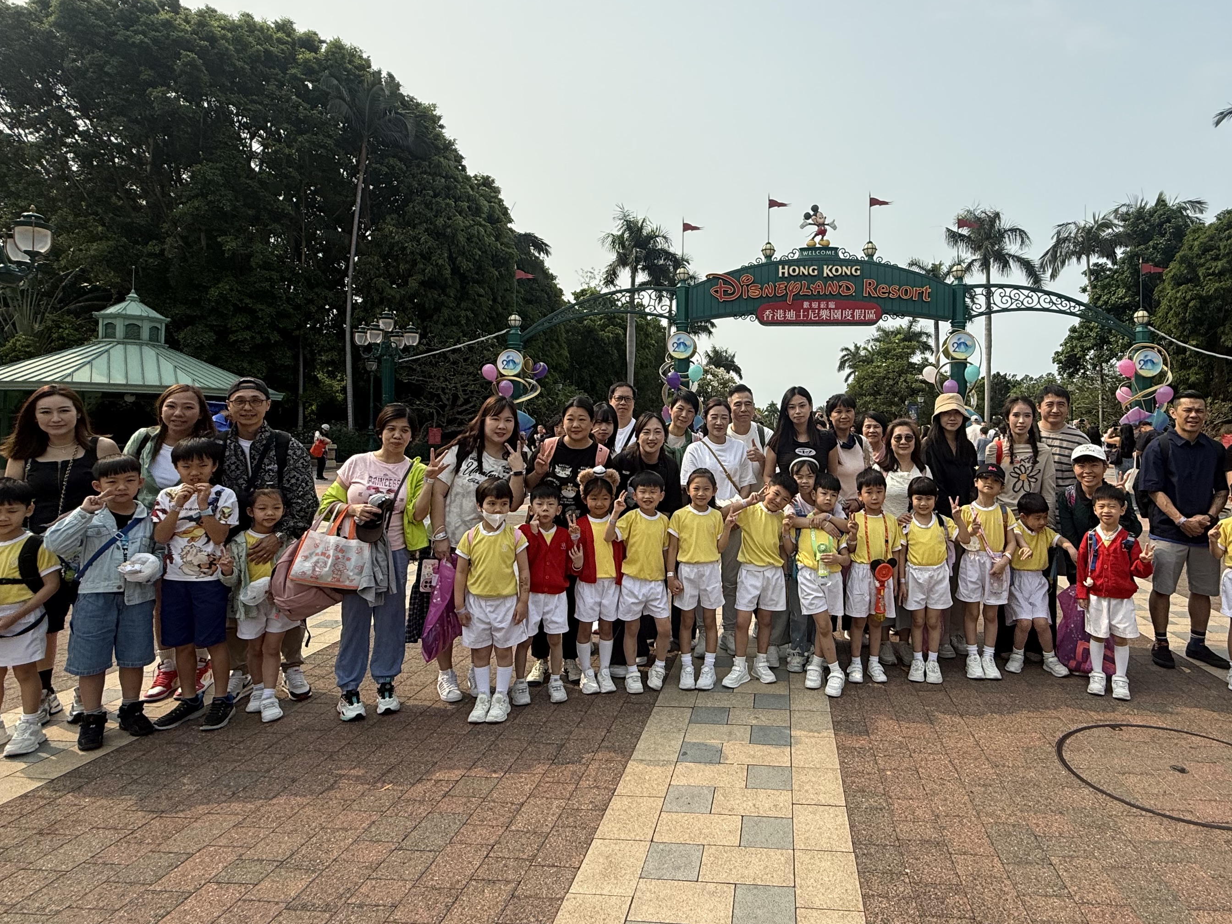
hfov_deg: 78.2
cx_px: 733
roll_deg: -0.2
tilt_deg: +1.3
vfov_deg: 63.3
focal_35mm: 21
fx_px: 747
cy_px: 417
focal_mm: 2.22
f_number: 2.2
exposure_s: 1/2092
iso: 50
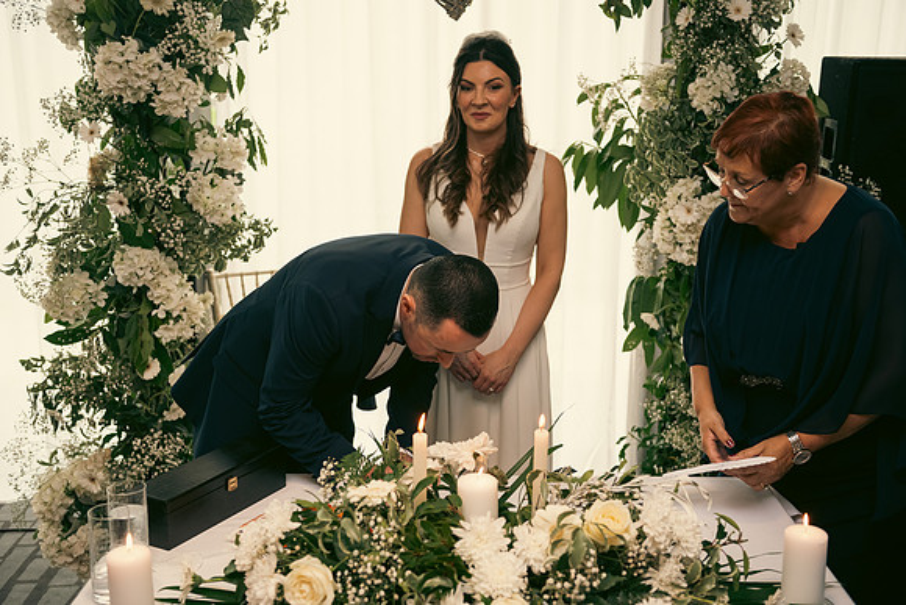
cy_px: 302
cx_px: 453
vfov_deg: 31.9
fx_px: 1057
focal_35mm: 42
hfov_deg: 46.4
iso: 640
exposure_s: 1/160
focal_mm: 42
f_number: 3.5
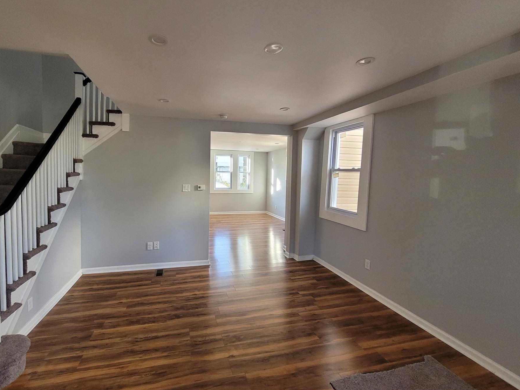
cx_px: 223
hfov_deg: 97.5
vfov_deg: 81.6
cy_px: 183
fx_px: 225
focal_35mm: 15
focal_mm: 1.74
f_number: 2.2
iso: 200
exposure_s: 1/59
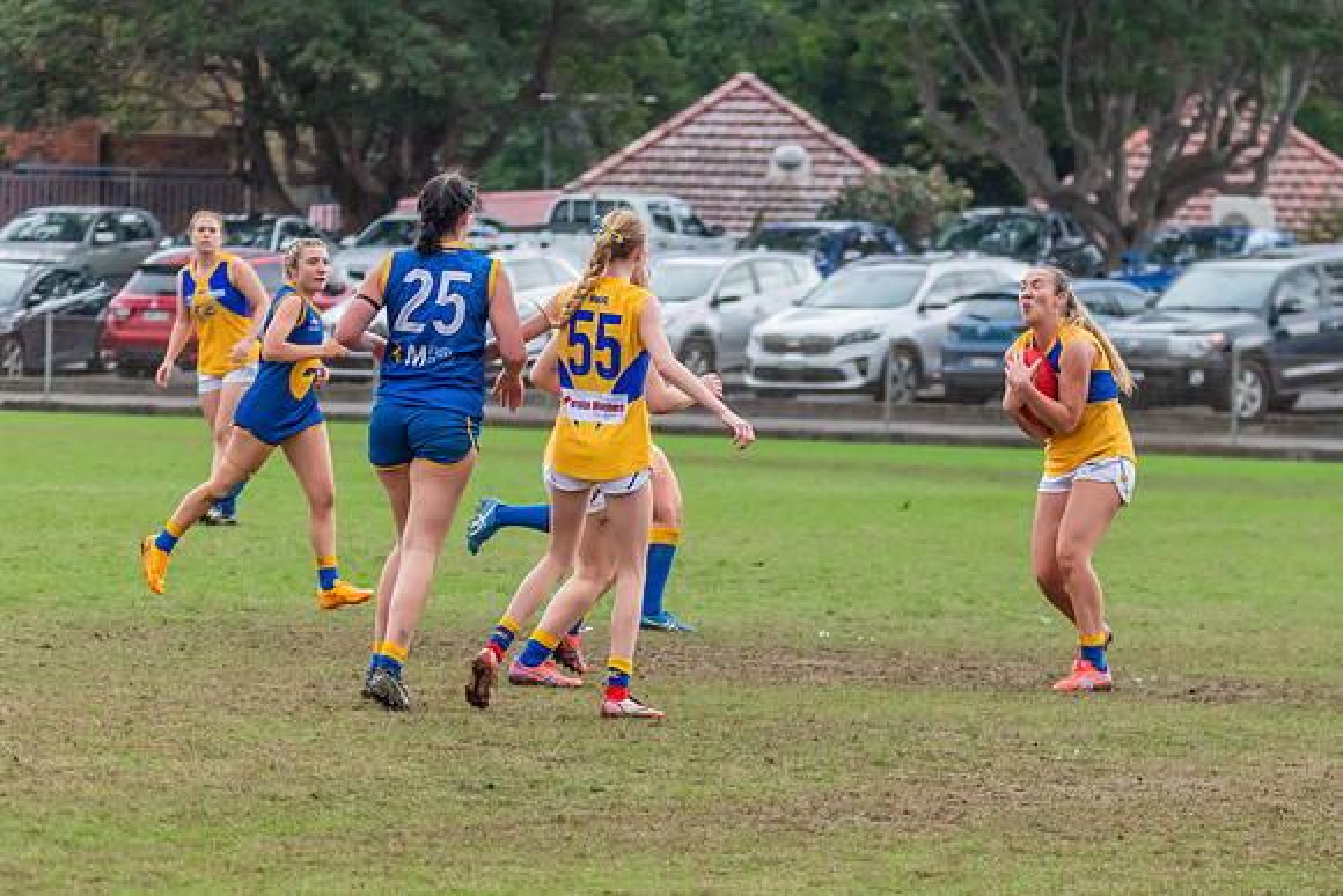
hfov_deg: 7.0
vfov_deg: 4.7
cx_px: 1003
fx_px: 10939
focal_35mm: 293
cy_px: 363
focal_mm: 160
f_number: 5
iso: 1400
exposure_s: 1/1250
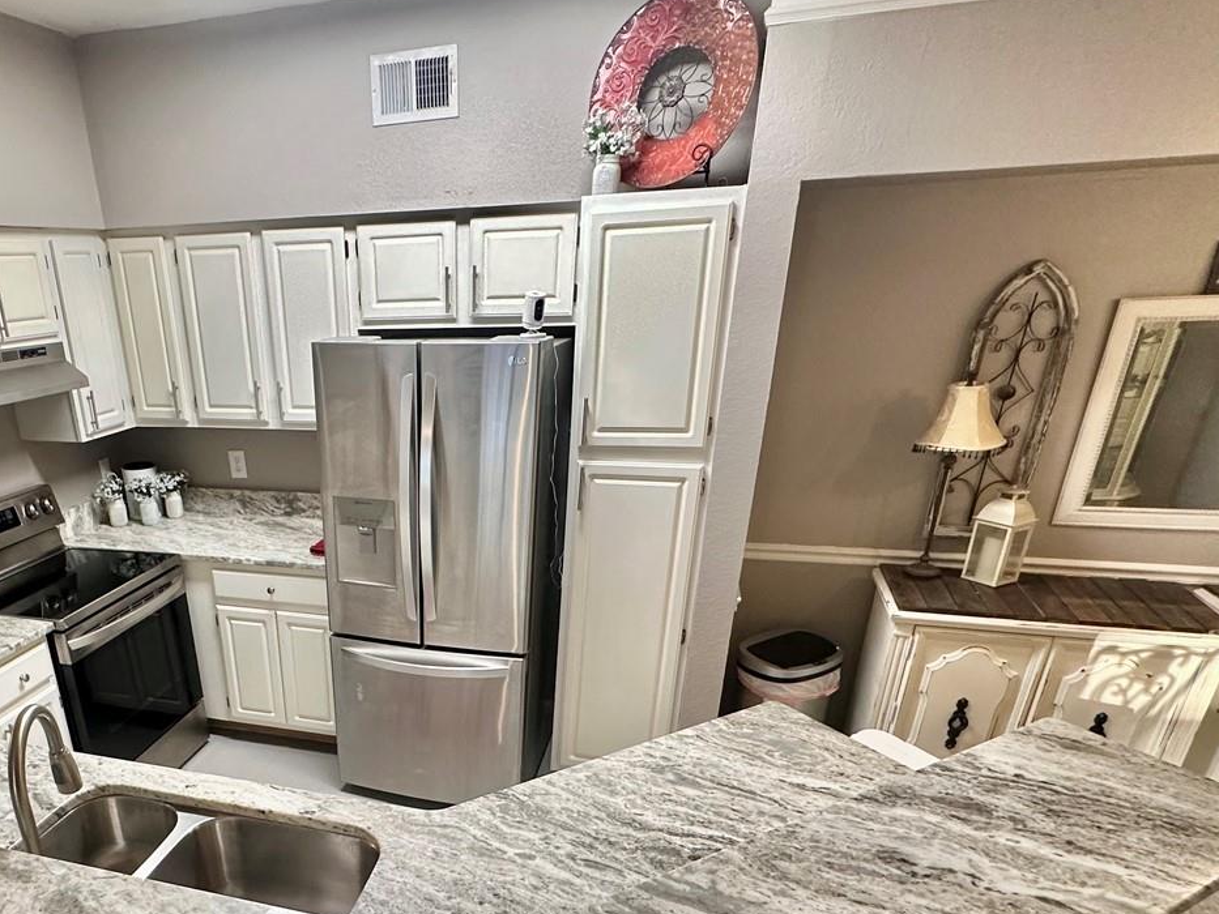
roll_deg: +2.5
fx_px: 845
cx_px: 393
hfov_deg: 69.3
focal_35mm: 24
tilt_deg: -26.2
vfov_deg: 54.3
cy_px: 682
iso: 250
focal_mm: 2.22
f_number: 2.2
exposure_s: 1/60
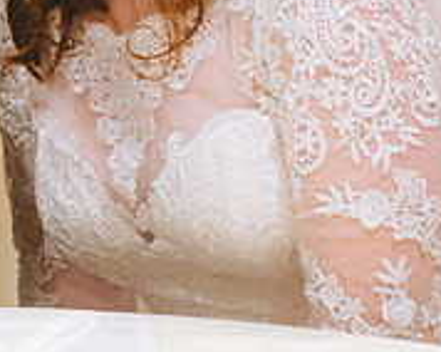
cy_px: 136
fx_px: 3859
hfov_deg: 6.5
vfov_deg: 5.2
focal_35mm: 296
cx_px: -21
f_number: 2.8
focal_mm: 70
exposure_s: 1/125
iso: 1250
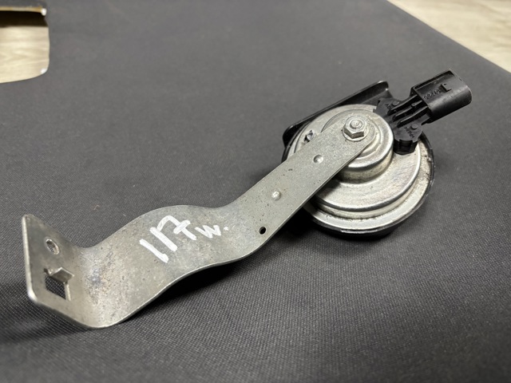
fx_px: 384
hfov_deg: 67.3
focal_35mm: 26
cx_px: 256
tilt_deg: -41.2
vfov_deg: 53.1
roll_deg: -12.1
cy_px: 192
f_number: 1.6
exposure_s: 1/50
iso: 320
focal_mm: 5.96
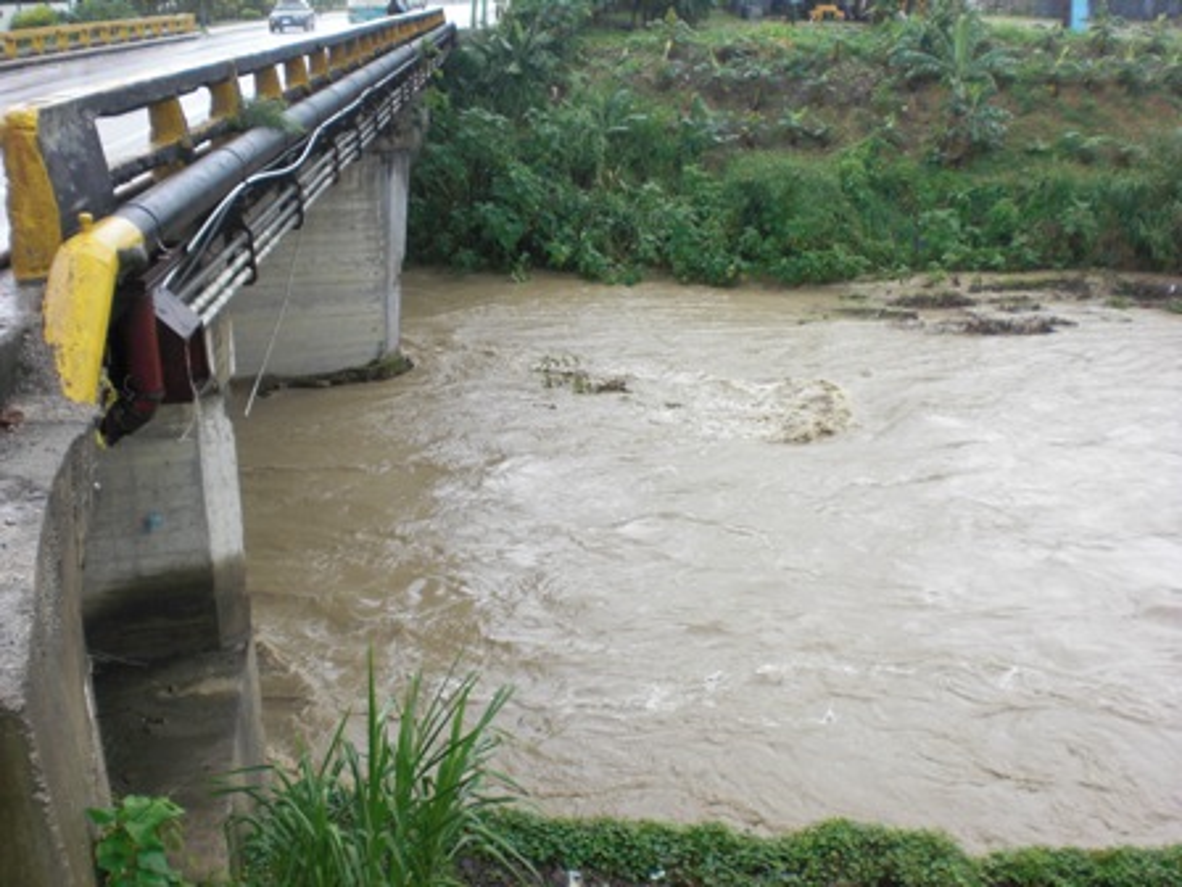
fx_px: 1298
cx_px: 591
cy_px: 444
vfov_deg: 37.7
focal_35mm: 38
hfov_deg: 49.0
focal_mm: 6.3
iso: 64
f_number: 3.1
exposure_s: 1/200
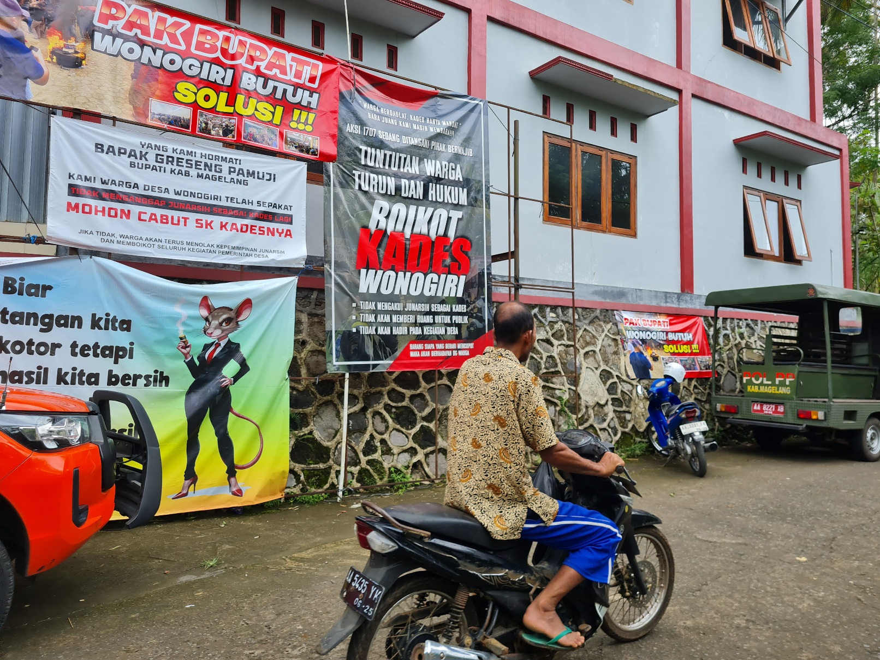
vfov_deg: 53.1
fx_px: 661
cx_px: 440
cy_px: 330
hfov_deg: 67.3
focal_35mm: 26
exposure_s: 1/769
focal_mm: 5.4
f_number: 1.8
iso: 50
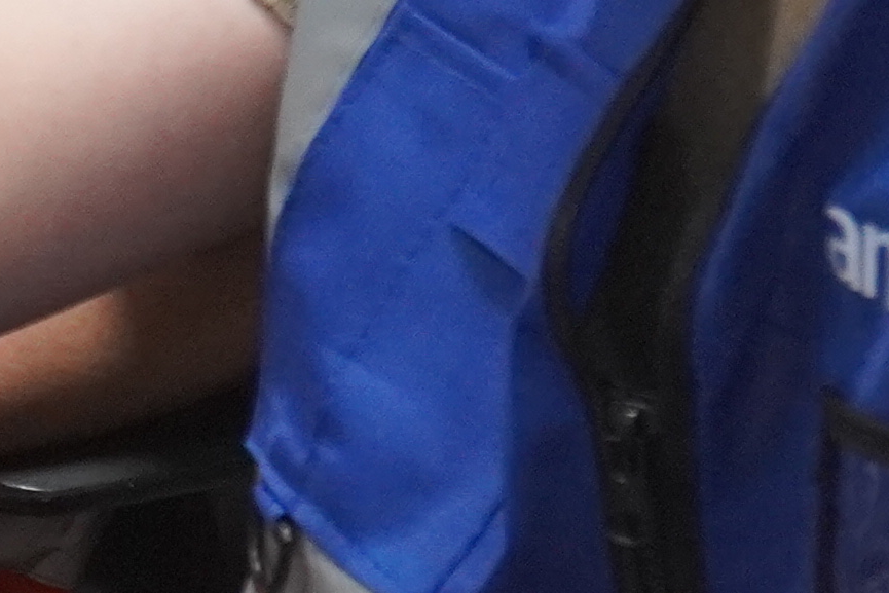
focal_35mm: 312
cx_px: -883
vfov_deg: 4.3
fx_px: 7705
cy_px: -633
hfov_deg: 6.4
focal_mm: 30
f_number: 4
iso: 1250
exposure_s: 1/160
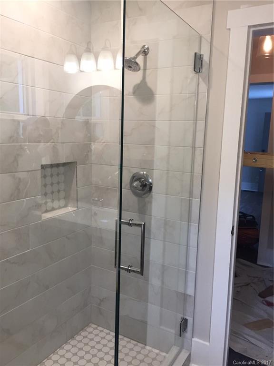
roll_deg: -1.9
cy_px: 183
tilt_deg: -7.5
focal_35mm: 29
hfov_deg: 48.2
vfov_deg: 61.7
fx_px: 306
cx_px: 137
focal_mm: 4.15
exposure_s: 1/30
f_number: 2.2
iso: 50
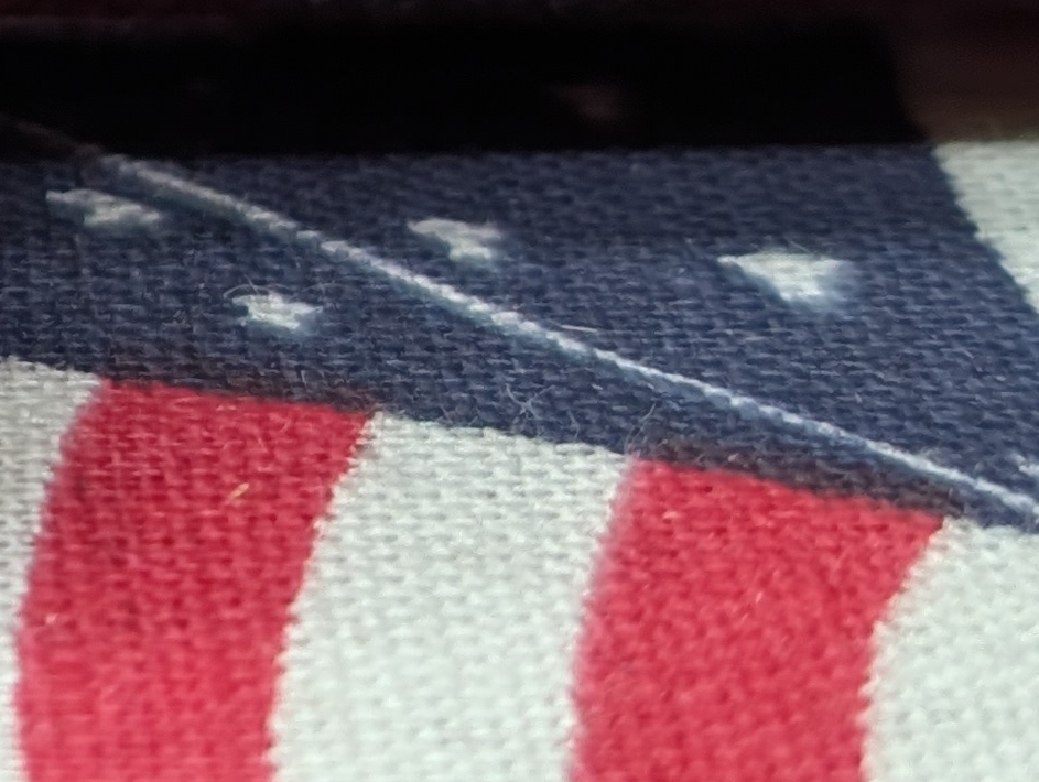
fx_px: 6372
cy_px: -642
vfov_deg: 6.8
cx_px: -1132
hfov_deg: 8.7
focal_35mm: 212
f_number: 1.68
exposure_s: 1/87.2
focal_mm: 6.9
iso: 63
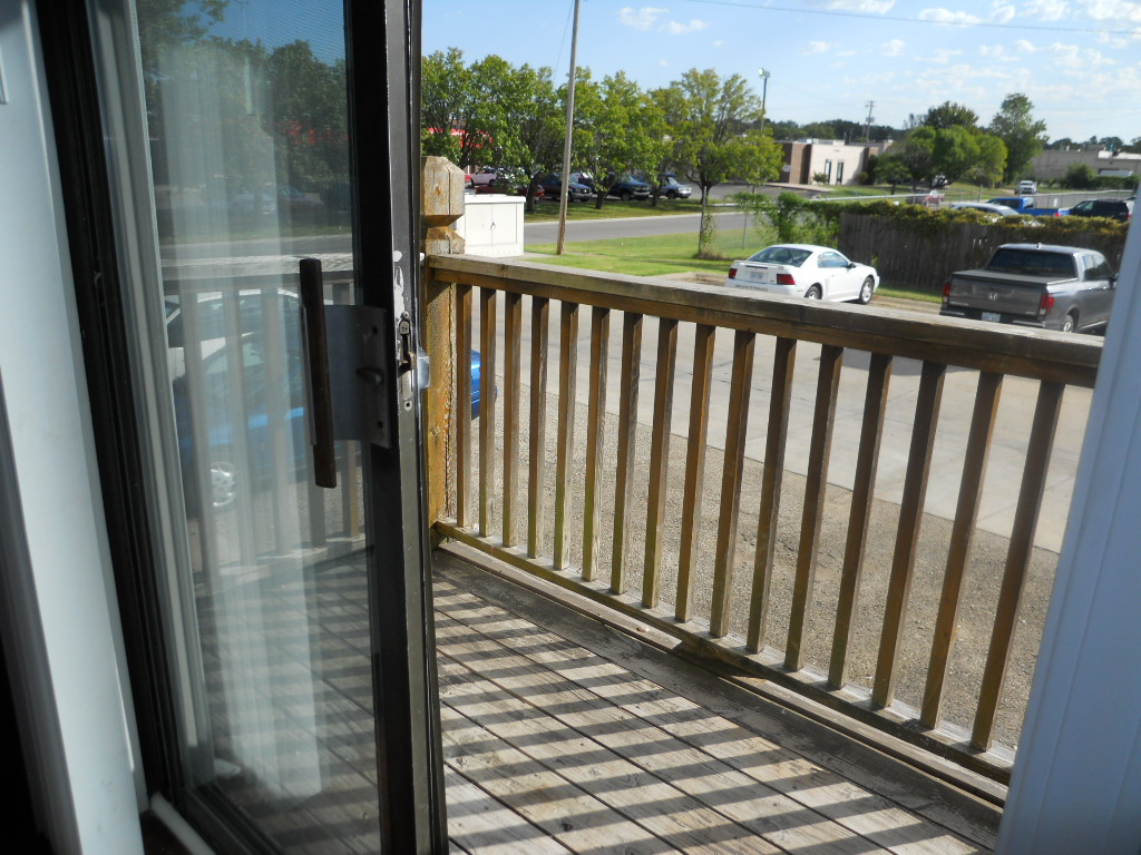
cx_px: 570
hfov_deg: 63.4
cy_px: 428
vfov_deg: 49.7
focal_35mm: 28
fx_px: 923
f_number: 2.7
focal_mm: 5
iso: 80
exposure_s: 1/800
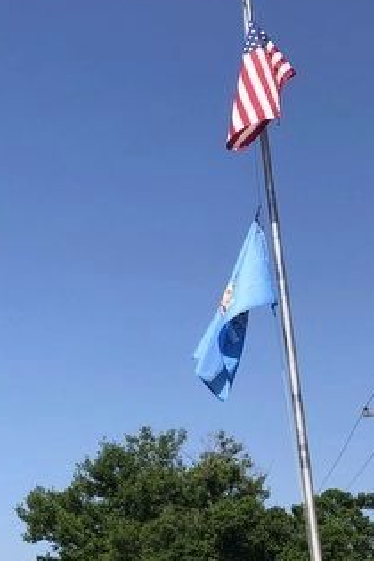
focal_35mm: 74
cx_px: -305
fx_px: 1153
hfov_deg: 15.7
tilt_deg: +13.7
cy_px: 367
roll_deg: -0.6
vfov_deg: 27.2
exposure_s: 1/1869
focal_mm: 4
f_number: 1.8
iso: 20
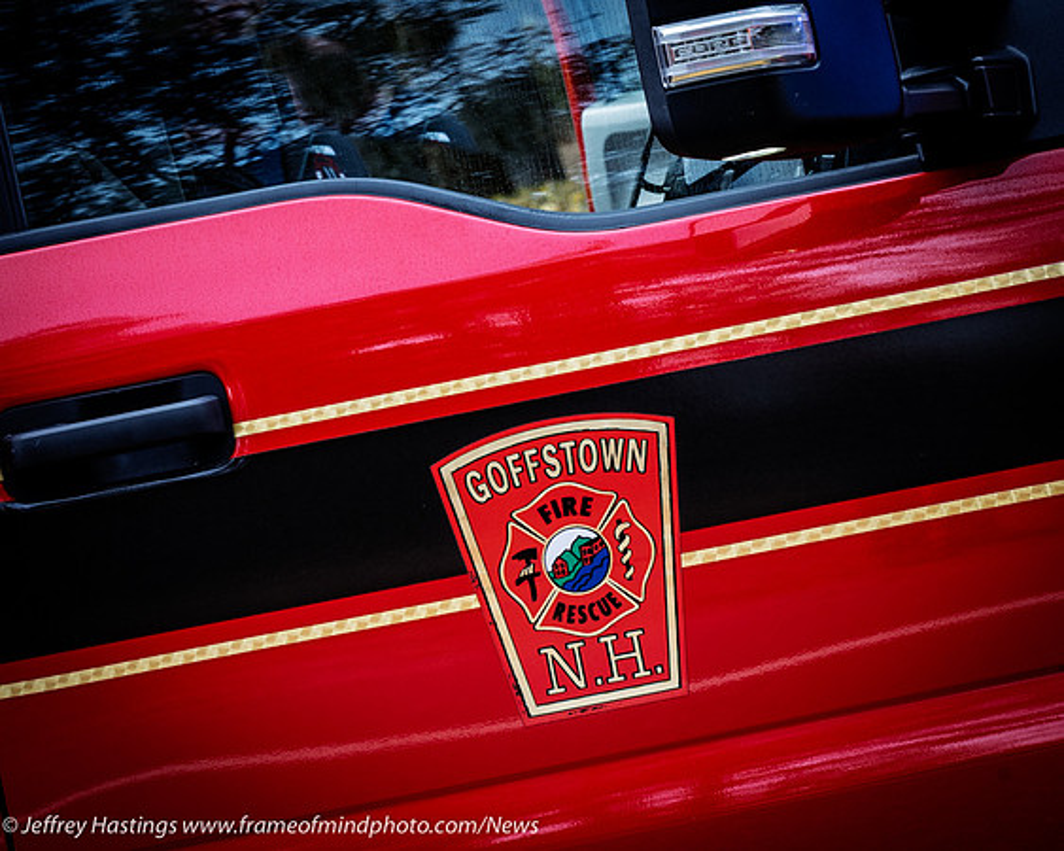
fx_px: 6362
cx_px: 661
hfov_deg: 9.6
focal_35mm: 202
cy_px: 493
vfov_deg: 7.6
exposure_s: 1/125
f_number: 10
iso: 500
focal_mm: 120
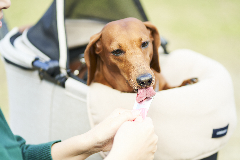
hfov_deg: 23.9
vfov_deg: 16.1
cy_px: 80
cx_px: 120
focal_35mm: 85
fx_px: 567
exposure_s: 1/800
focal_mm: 85
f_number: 2.2
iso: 100
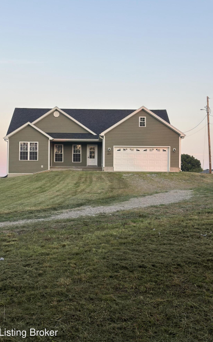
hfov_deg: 24.9
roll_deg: -1.6
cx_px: 97
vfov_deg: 38.9
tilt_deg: +1.9
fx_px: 483
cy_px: 174
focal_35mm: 52
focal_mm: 6.86
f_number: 1.78
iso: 80
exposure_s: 1/366
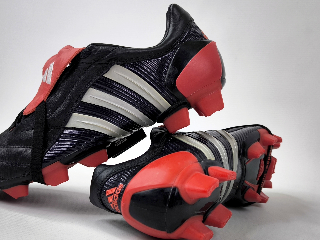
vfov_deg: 46.8
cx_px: 132
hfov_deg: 59.6
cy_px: 122
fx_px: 277
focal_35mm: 30
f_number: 1.9
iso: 64
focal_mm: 6.92
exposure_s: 1/100
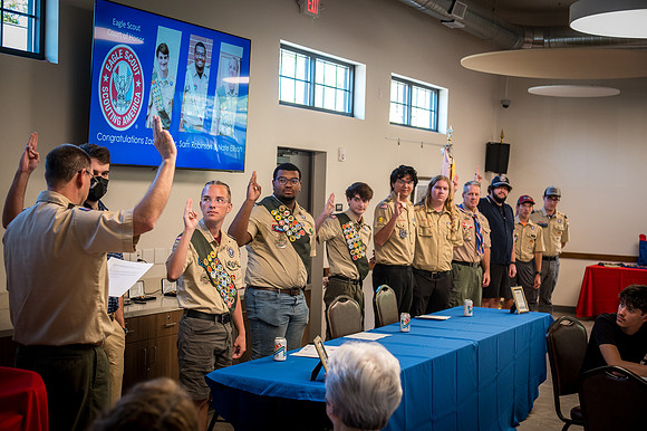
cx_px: 324
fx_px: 934
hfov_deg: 38.2
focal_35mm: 52
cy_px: 216
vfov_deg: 26.0
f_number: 4
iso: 1250
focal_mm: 52
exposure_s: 1/125
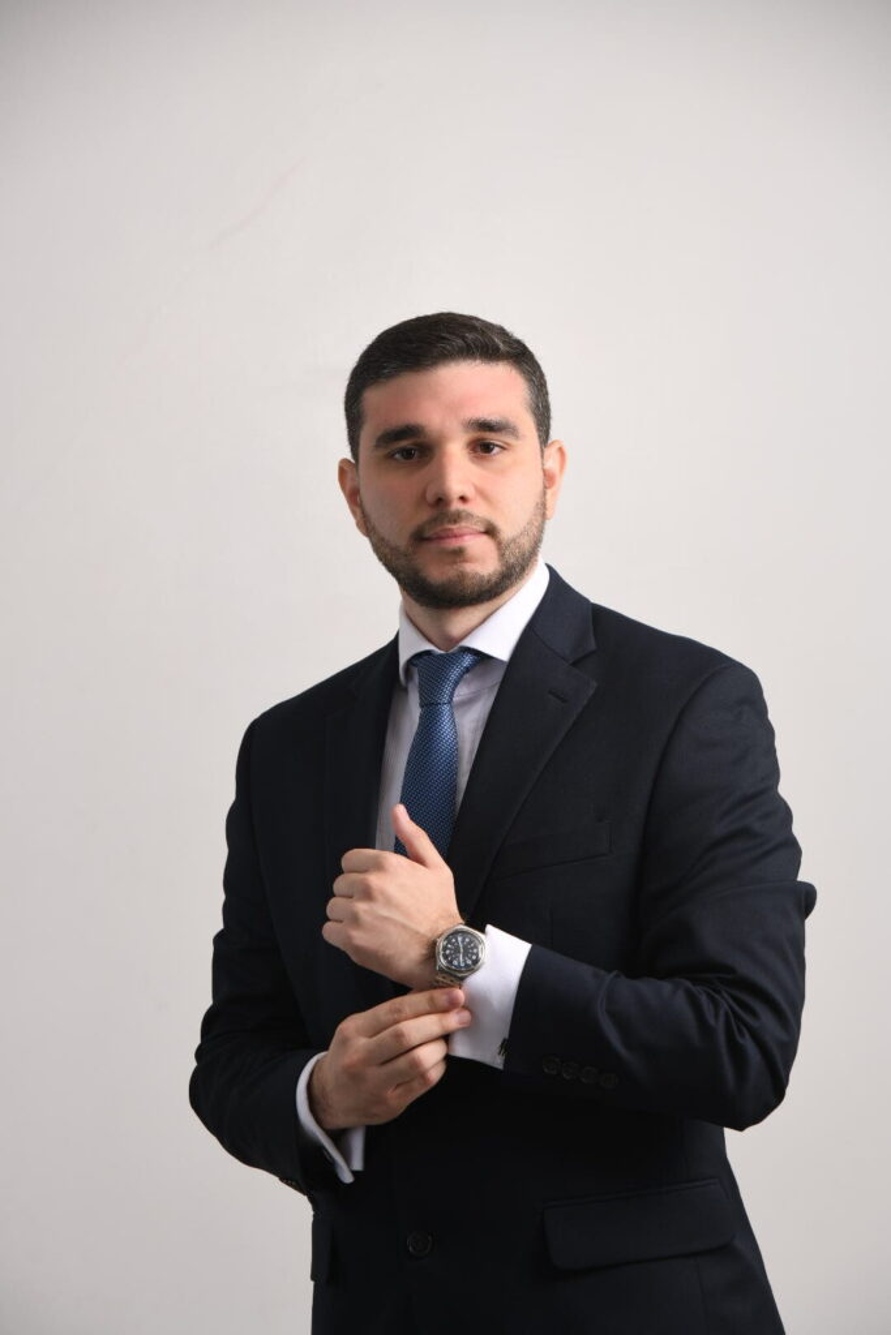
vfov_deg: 14.2
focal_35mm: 145
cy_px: 668
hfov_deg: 9.5
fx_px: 5381
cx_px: 446
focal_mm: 145
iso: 250
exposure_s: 1/200
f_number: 6.3
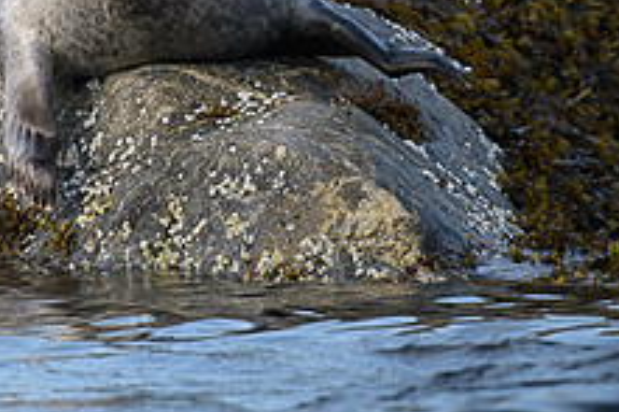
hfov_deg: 1.4
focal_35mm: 1426
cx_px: -177
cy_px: -274
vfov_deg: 1.0
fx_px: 24500
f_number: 8
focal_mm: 400
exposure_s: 1/800
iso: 800
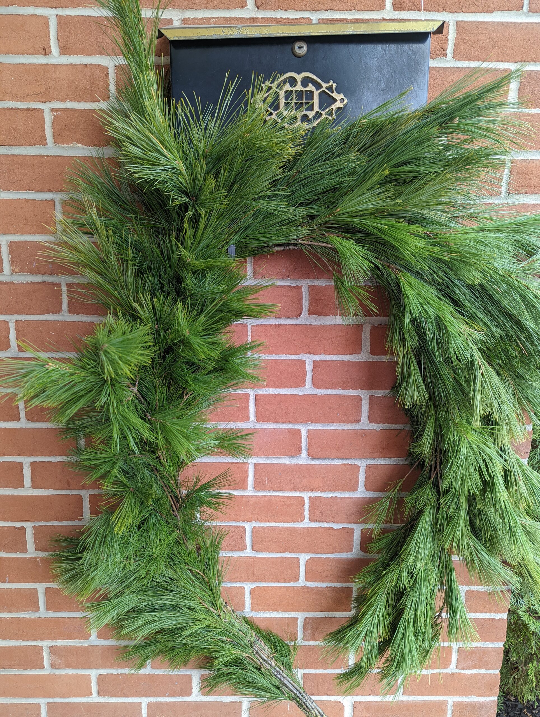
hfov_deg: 56.9
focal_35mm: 24
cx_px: 270
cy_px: 358
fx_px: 498
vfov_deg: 71.5
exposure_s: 1/51.8
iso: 74
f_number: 1.85
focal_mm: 6.81
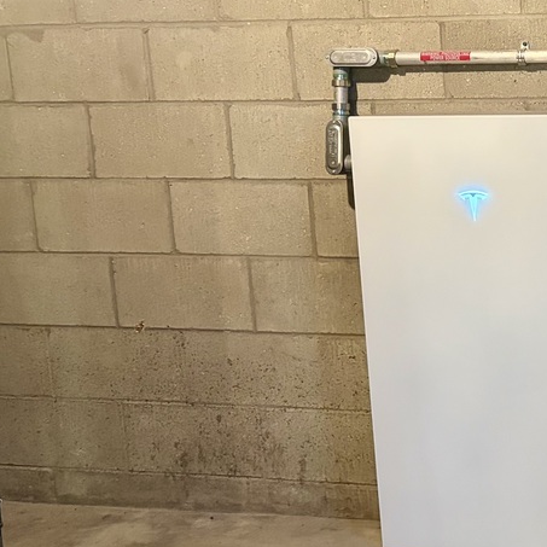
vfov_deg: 23.5
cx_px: 753
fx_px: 1305
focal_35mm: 73
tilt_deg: -7.1
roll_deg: +2.1
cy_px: 149
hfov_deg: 21.0
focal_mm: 5.96
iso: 400
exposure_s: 1/40
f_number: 1.6
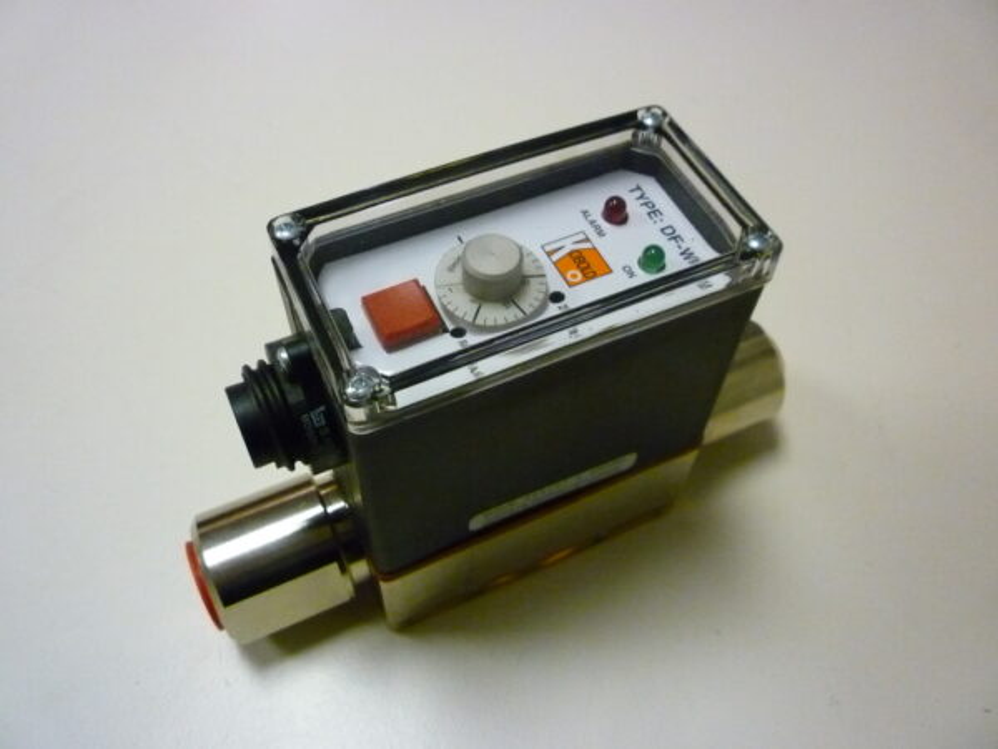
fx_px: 836
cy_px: 374
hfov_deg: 61.7
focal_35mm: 29
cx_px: 499
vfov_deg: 48.2
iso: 800
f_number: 3.3
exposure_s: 1/60
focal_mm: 5.2
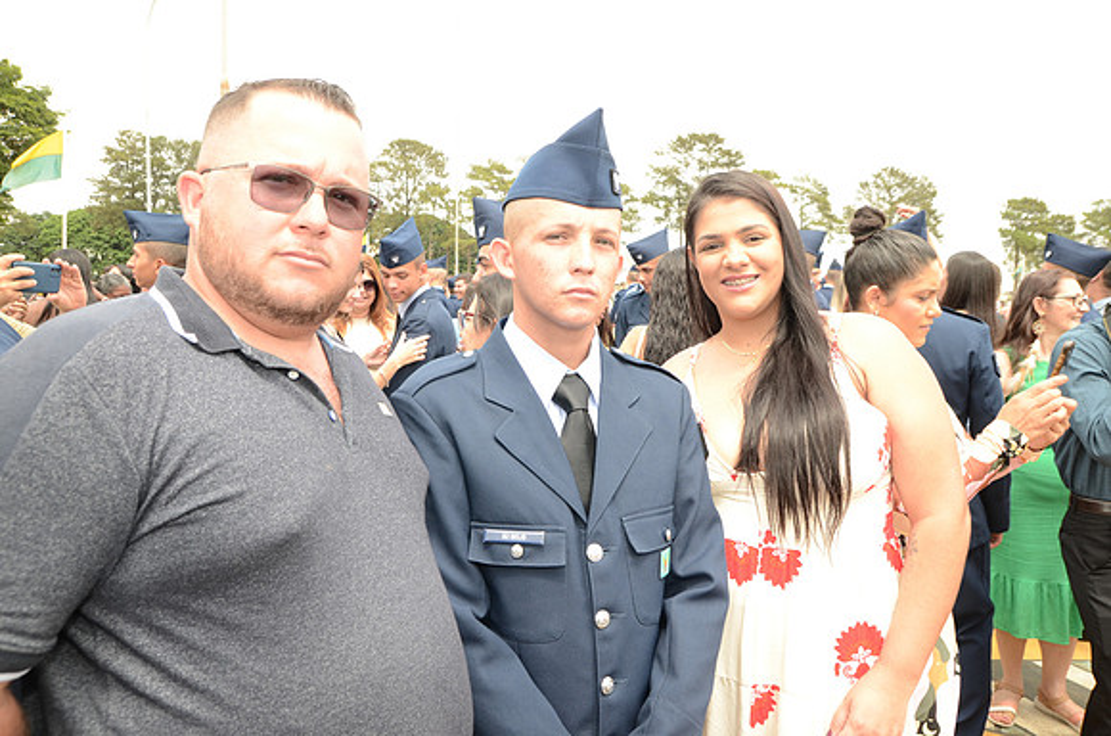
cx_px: 556
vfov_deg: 50.2
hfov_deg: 70.6
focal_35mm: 26
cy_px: 368
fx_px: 785
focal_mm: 17
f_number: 6.3
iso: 320
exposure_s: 1/250
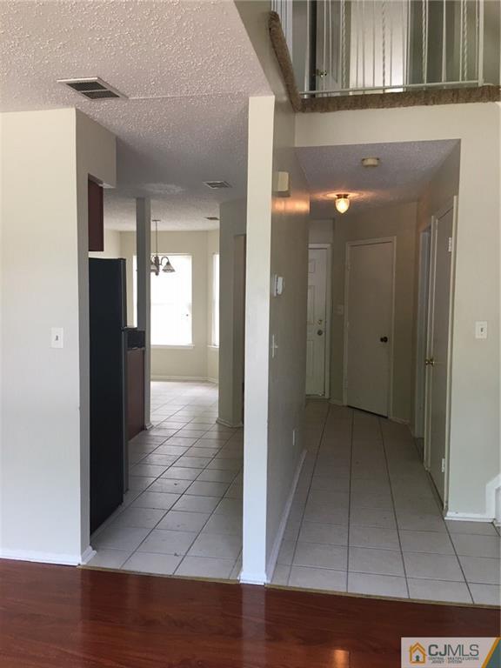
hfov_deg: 48.2
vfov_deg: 61.7
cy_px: 334
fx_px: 560
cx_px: 250
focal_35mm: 29
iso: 40
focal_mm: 4.15
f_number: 2.2
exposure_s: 1/30
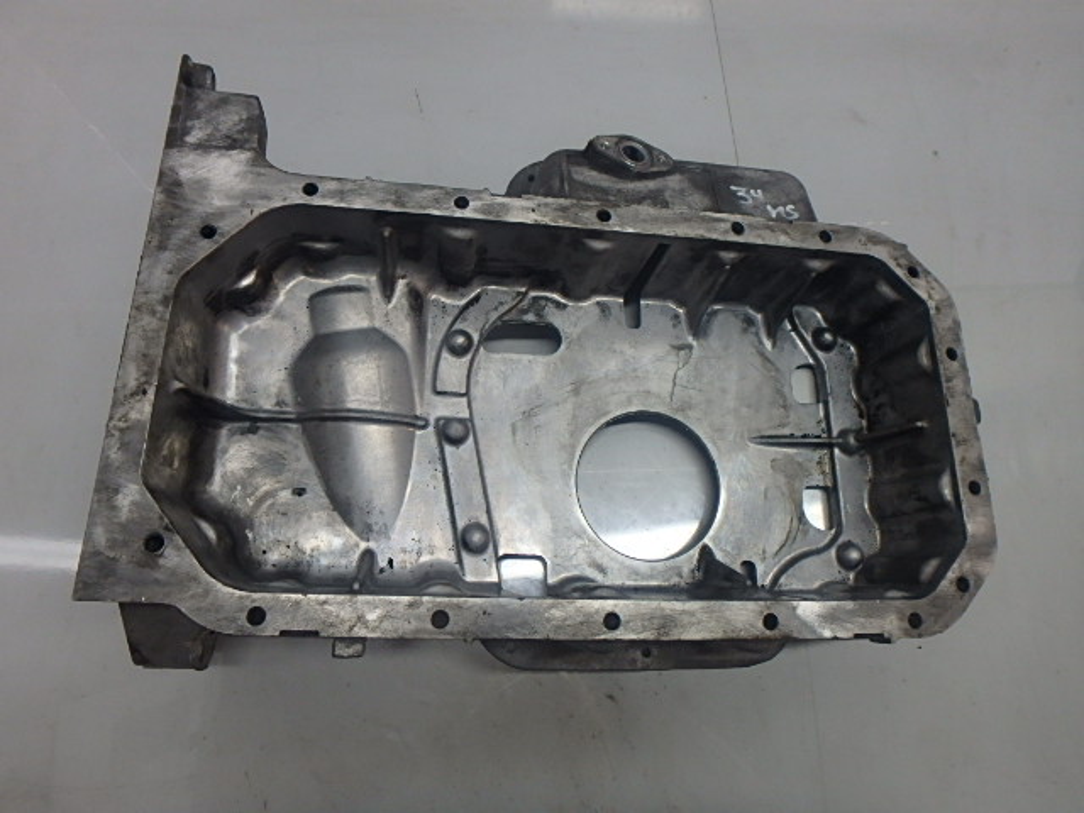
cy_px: 406
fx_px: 658
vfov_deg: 63.4
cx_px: 542
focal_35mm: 21
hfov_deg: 79.0
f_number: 3.5
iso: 200
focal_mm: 3.7
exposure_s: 1/60
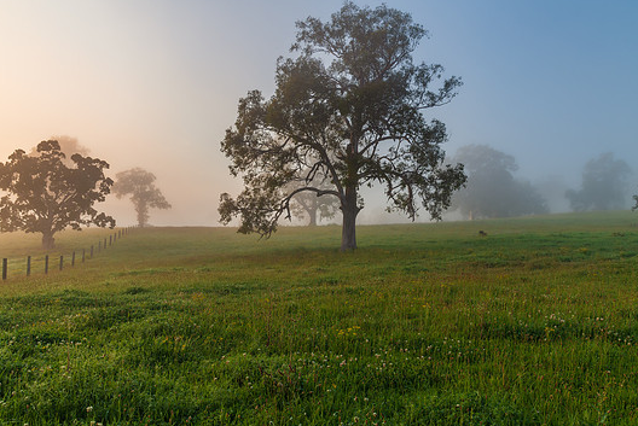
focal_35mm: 27
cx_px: 329
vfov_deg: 48.0
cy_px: 222
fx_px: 479
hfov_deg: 67.3
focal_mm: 24
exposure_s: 1/25
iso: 125
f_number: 8
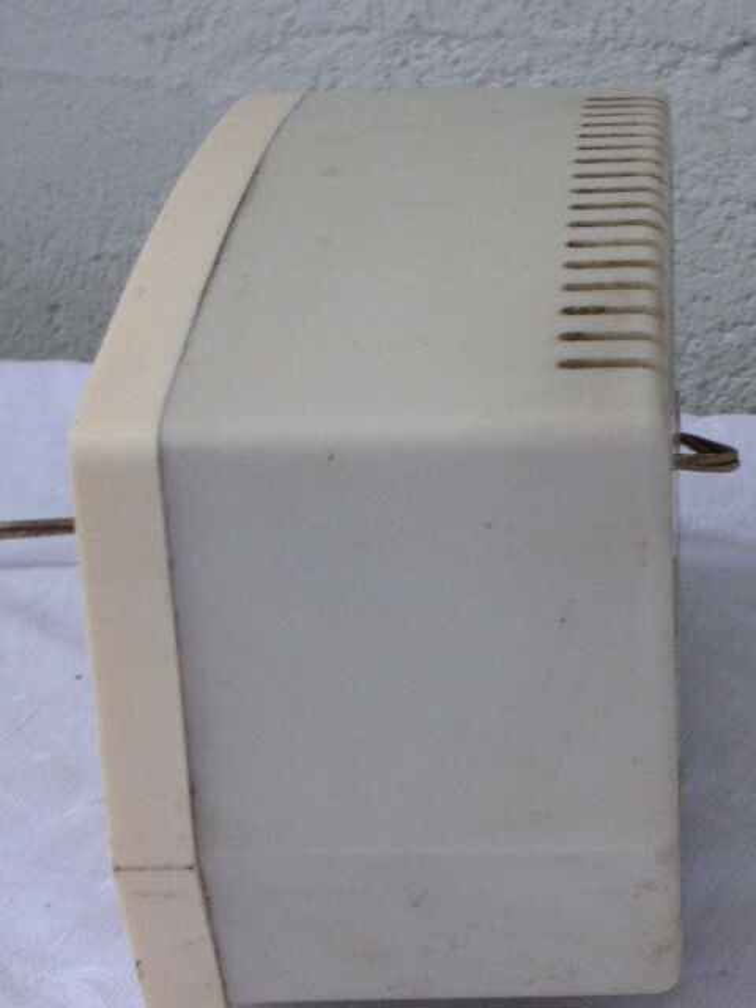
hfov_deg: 15.2
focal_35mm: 97
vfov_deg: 20.2
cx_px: 378
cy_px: 504
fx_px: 2825
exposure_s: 1/40
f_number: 5.2
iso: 400
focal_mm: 16.1
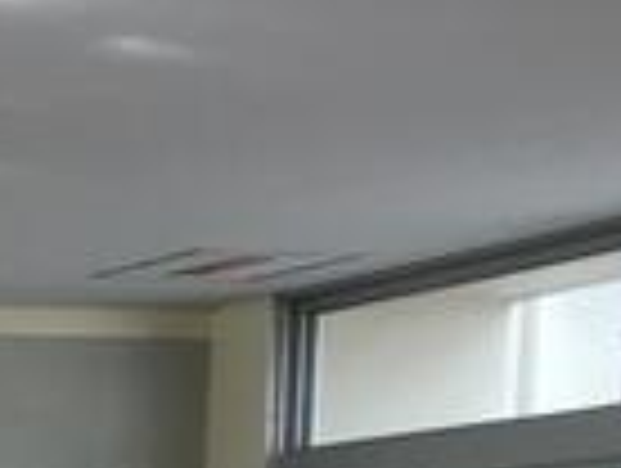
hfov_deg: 11.1
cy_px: 1177
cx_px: -716
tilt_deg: -7.9
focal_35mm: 157
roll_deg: +1.5
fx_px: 2821
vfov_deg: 8.5
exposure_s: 1/60
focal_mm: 3.3
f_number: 2.4
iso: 25
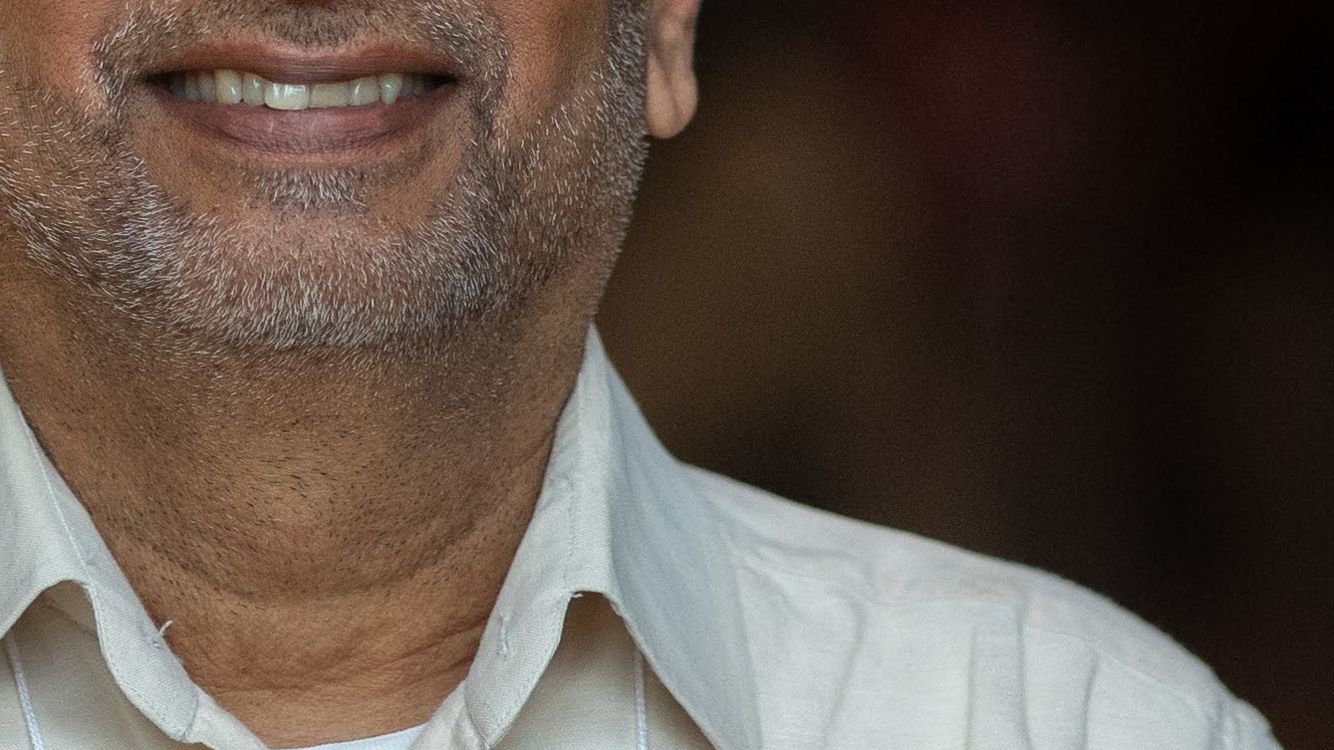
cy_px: 9
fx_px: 13830
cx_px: 231
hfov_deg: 5.5
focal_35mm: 391
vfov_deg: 3.1
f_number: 1.7
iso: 1000
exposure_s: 1/1000
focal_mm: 85
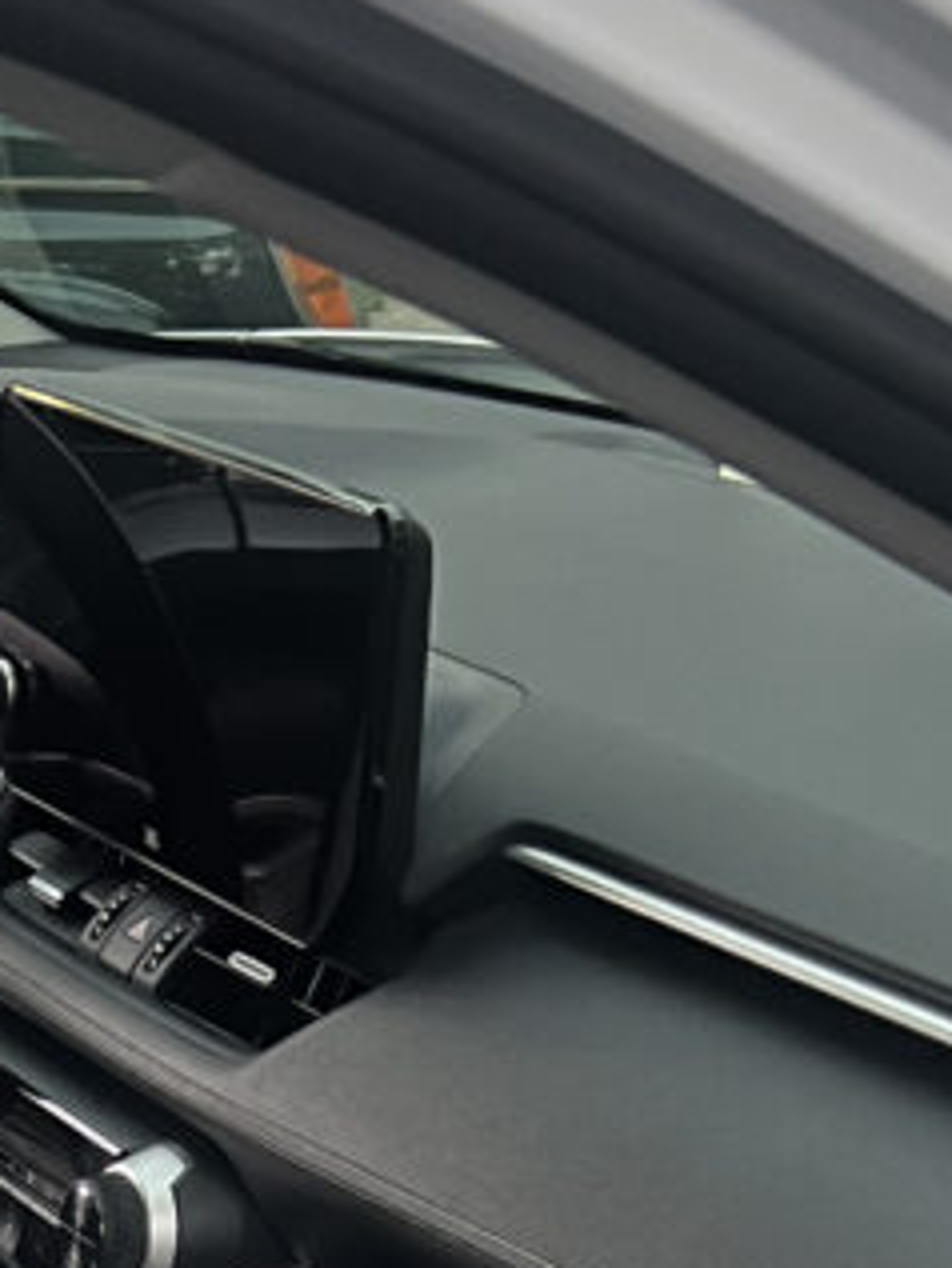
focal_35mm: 84
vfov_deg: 19.8
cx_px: 132
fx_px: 3078
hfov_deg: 17.4
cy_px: 1960
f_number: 1.5
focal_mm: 5.7
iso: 800
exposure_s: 1/17
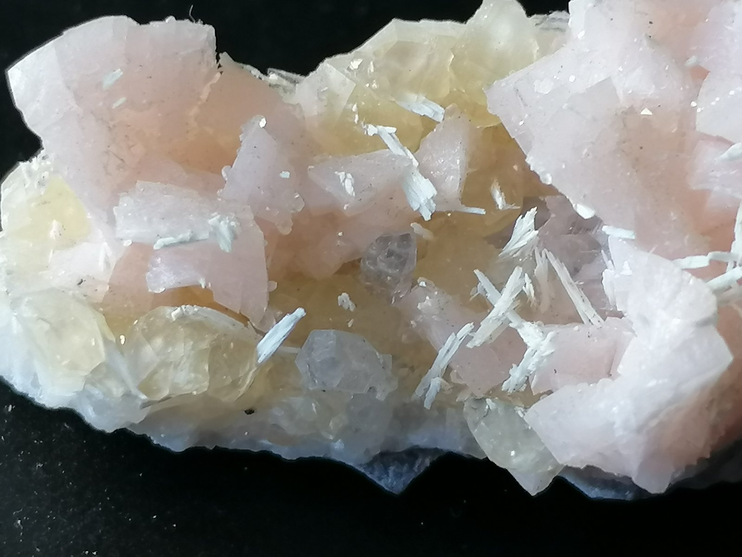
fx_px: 2208
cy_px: 278
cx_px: 371
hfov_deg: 19.1
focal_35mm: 103
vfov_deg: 14.4
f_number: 1.8
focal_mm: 4.75
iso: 80
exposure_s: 1/50
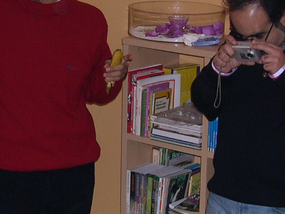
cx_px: 56
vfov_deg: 12.4
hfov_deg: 16.4
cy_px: 81
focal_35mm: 119
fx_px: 980
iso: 161
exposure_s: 1/60
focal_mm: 8
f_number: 2.8
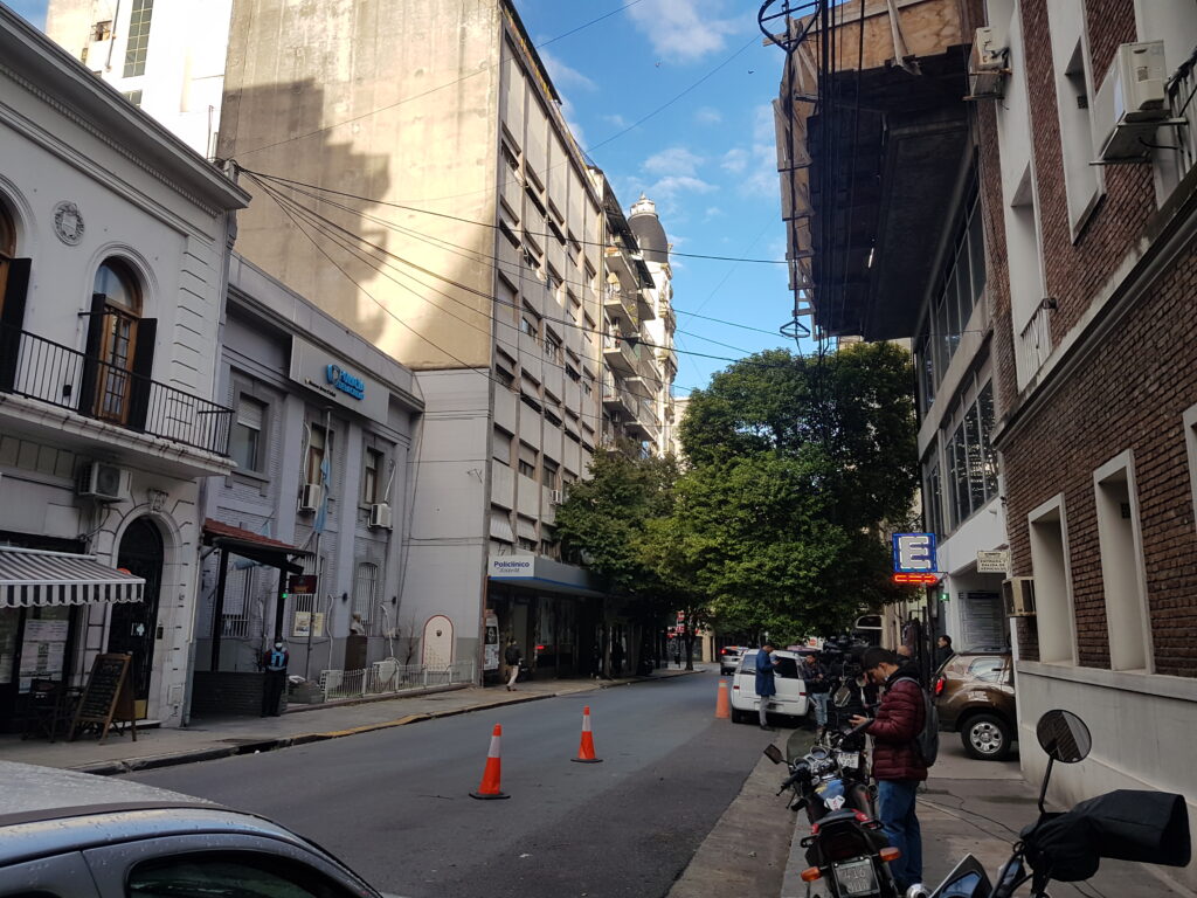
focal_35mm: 26
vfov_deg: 53.1
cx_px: 598
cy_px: 449
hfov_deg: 67.3
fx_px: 899
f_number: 1.7
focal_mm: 4.2
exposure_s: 1/854
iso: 40
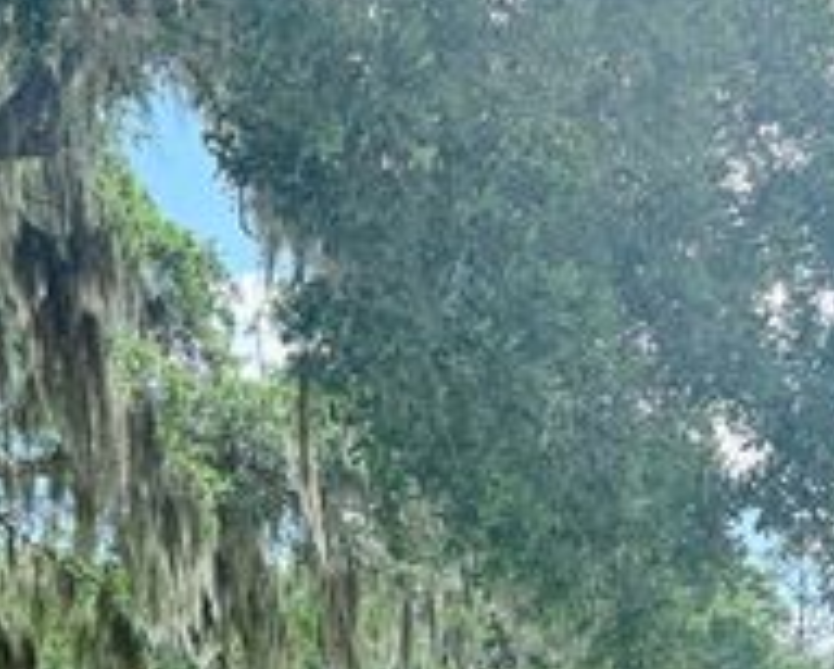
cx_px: 174
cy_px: 797
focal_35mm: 61
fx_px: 1507
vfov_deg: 23.0
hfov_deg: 30.2
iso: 100
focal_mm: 6.76
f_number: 1.78
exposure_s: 1/772
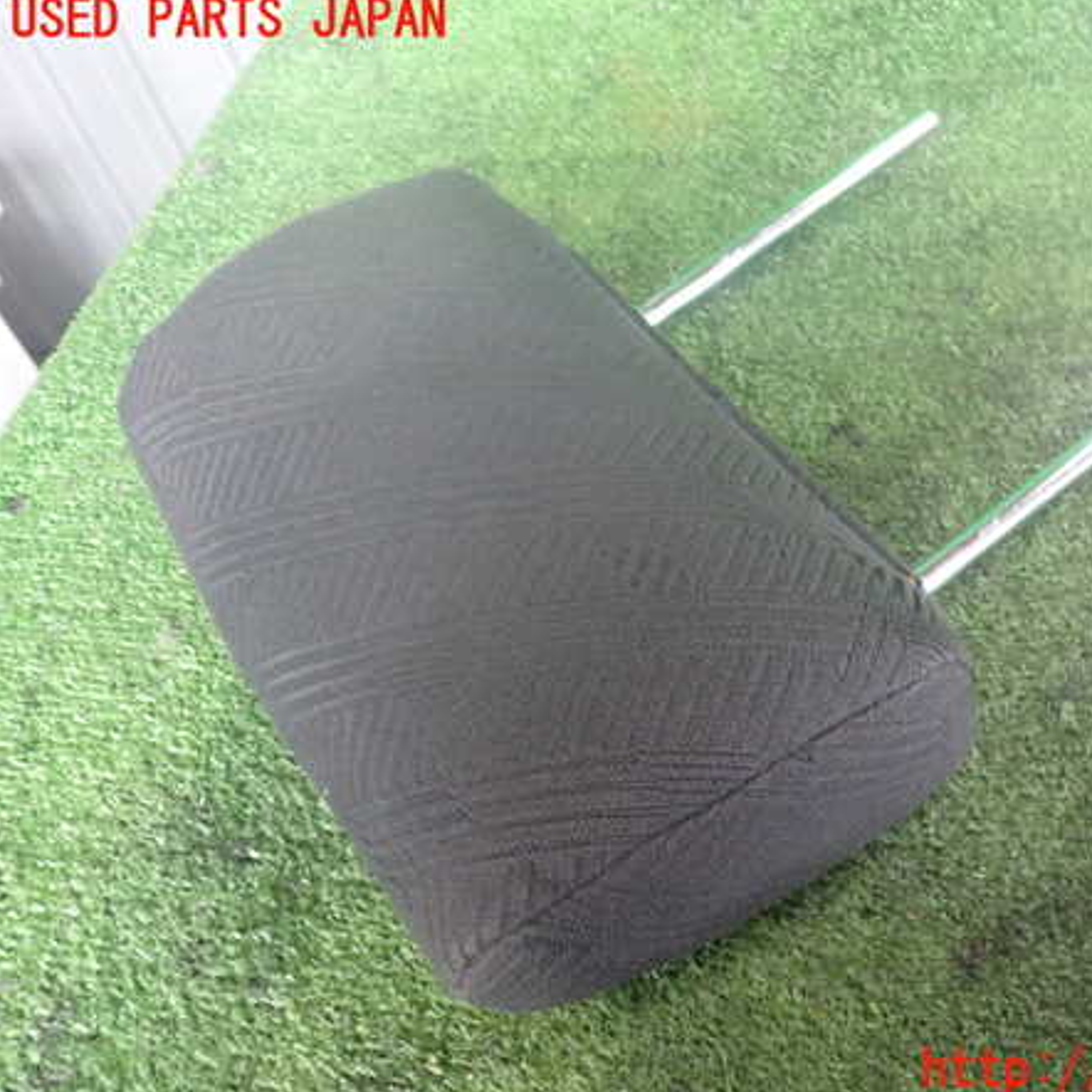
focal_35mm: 36
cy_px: 546
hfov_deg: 45.3
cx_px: 739
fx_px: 1285
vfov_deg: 46.0
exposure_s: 1/30
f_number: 2.3
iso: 640
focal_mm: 5.4
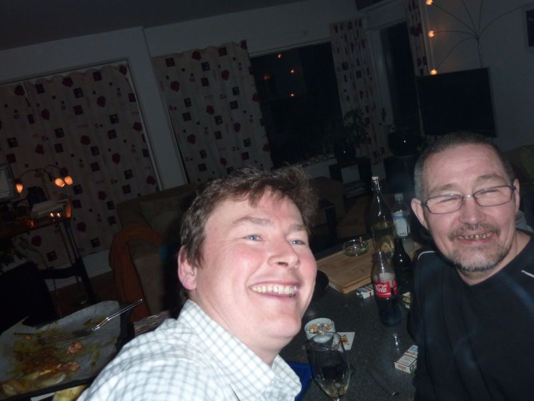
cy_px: 200
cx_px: 267
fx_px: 447
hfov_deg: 61.7
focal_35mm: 29
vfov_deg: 48.2
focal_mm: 4.7
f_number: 3.4
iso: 100
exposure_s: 1/125
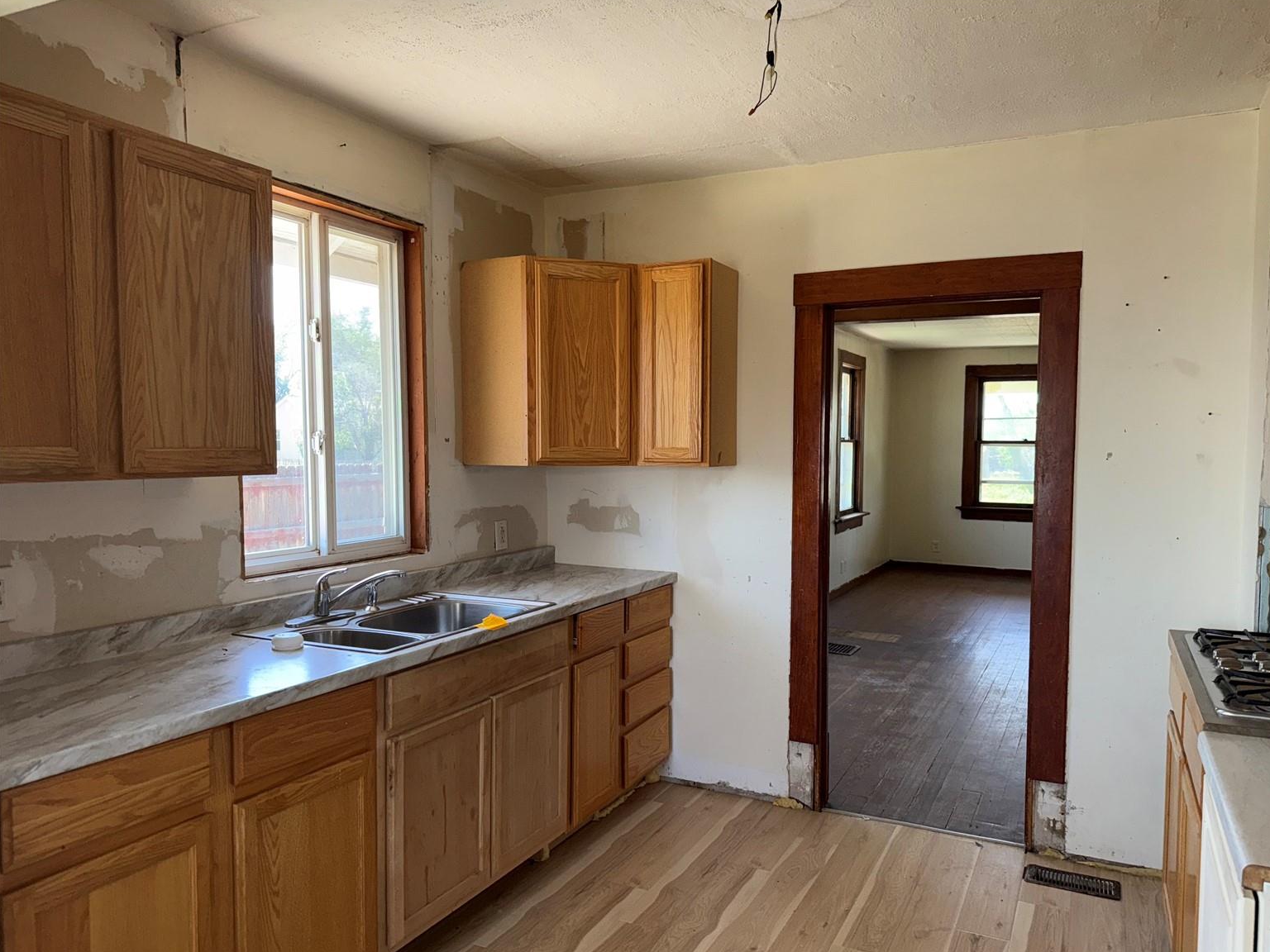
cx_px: 659
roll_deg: -0.6
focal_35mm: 25
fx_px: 917
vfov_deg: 54.9
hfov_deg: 69.4
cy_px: 491
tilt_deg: -2.6
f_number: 1.78
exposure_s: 1/243
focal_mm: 6.76
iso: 100
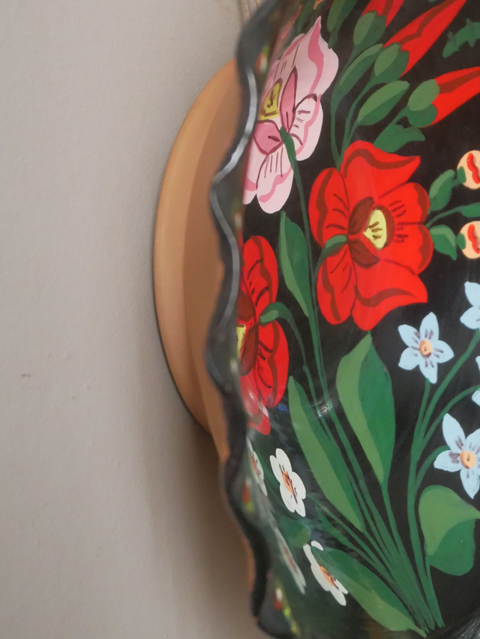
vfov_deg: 25.6
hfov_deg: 19.2
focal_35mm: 76
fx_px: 1404
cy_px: 264
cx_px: 375
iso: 3200
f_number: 4.9
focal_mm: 23
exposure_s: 1/40
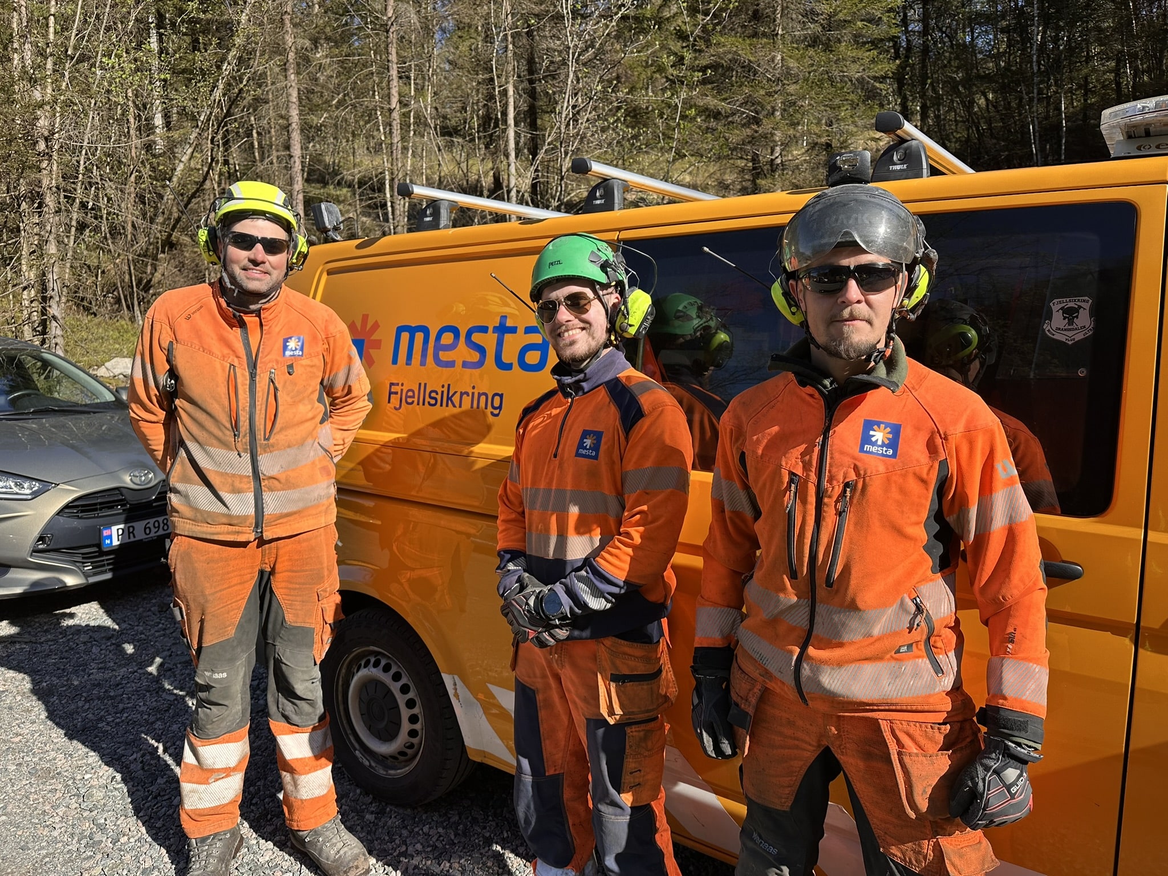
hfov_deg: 71.6
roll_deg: +2.1
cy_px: 438
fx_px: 810
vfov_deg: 56.8
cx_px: 584
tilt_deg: -7.4
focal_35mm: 24
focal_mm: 6.86
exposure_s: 1/2469
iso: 80
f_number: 1.78
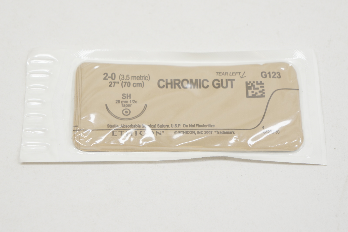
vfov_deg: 17.5
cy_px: 116
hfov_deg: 26.0
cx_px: 174
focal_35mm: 78
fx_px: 753
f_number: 6.3
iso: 400
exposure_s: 1/80
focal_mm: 52
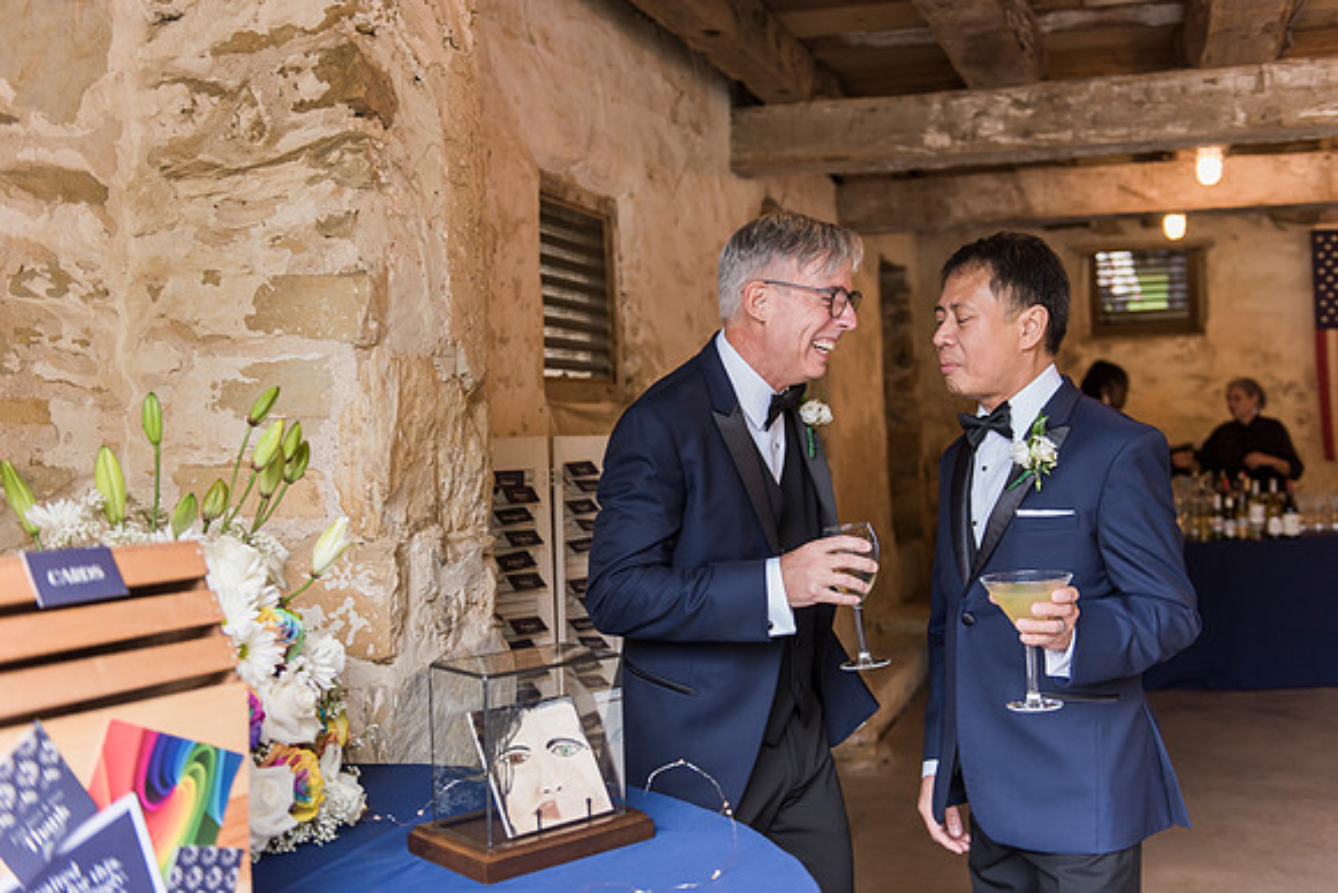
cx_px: 669
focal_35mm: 38
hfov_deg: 50.7
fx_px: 1413
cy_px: 446
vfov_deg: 35.1
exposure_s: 1/160
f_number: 2.8
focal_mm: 38
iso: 800
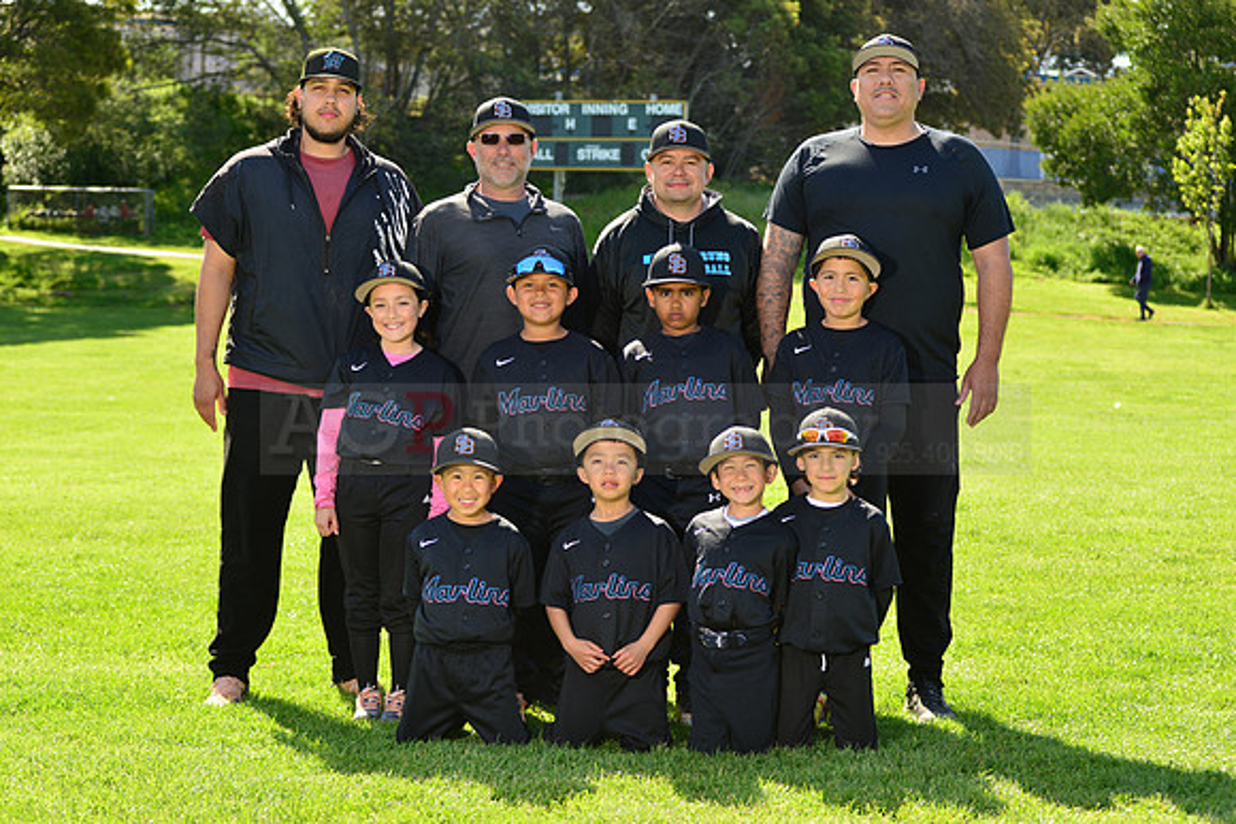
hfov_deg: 25.4
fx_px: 2747
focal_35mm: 80
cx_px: 618
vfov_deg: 17.1
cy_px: 412
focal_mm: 80
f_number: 8
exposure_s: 1/250
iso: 200
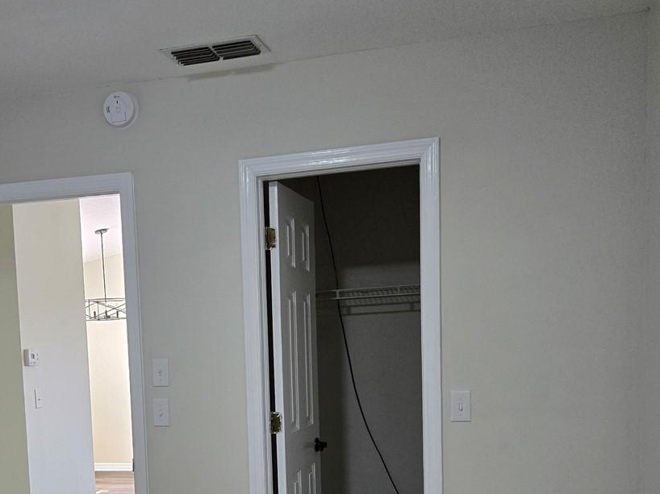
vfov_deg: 30.8
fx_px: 858
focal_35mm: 45
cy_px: 436
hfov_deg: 41.5
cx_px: 212
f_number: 1.8
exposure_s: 1/120
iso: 200
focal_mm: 5.4
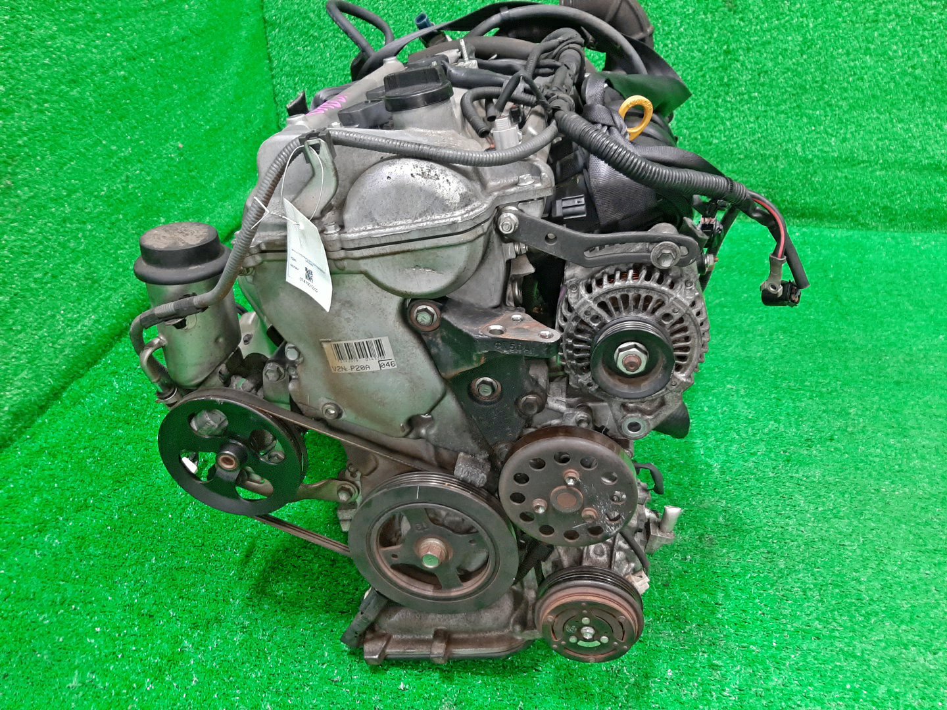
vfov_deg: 53.1
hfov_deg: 67.3
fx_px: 711
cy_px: 355
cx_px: 474
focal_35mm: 26
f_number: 1.7
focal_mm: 3.93
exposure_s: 1/33
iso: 177
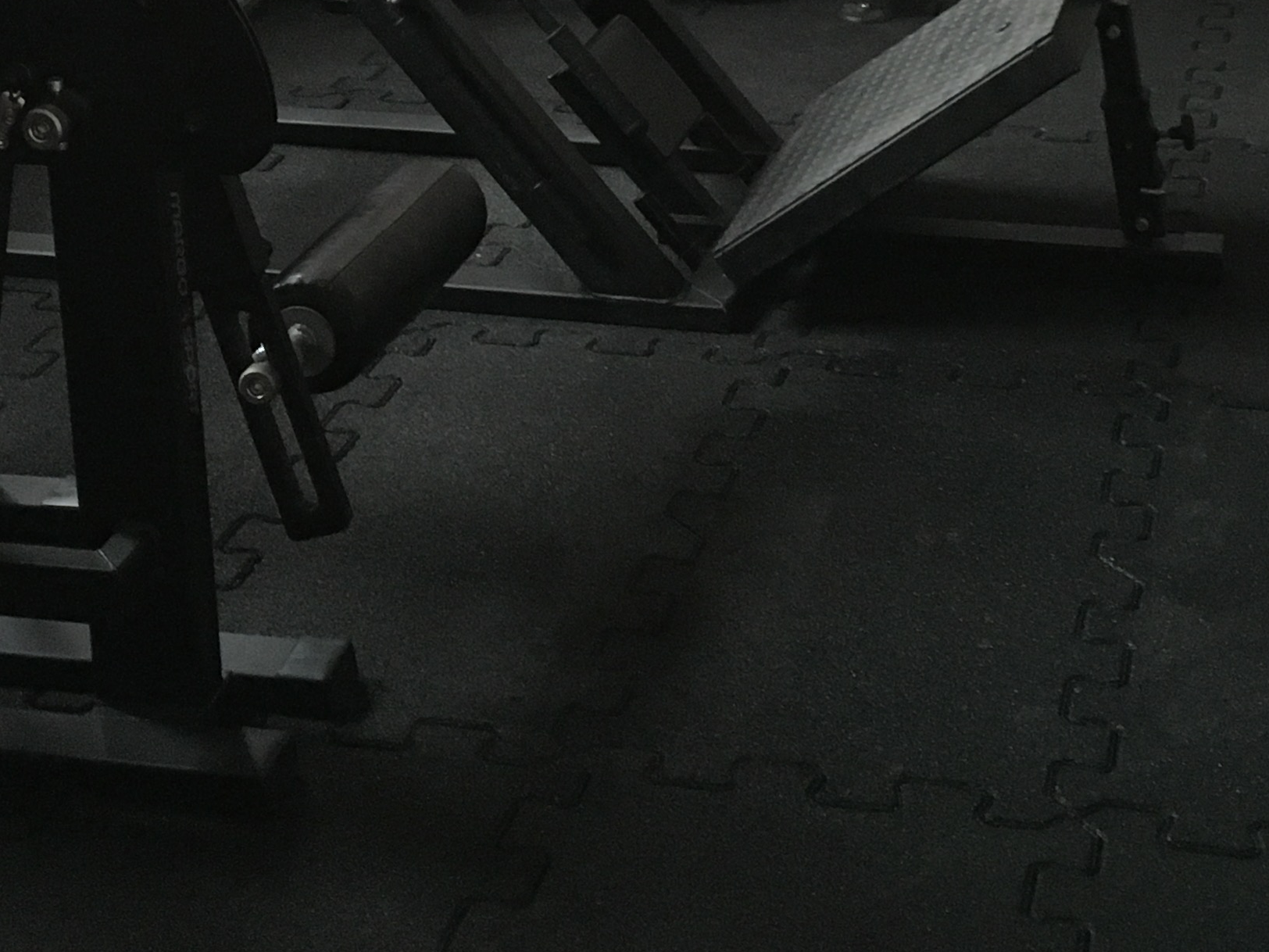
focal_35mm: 72
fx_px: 2639
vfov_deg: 19.7
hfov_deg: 27.0
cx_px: 599
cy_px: -64
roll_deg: +1.8
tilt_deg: -14.5
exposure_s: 1/17
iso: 200
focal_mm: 4.15
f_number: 2.2
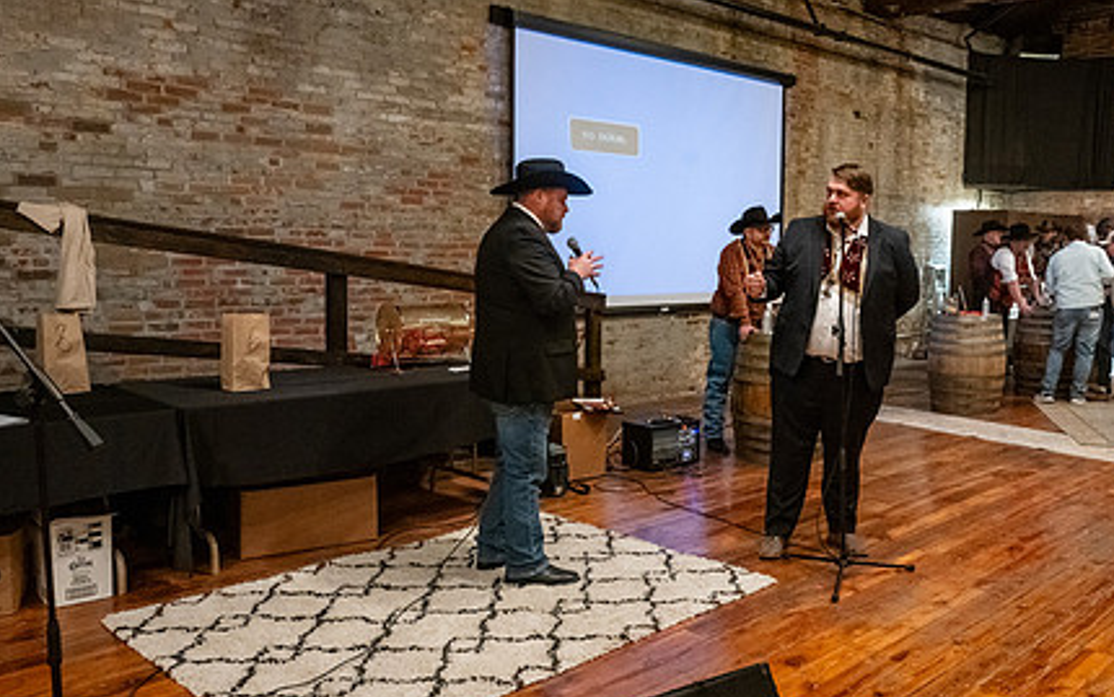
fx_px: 1002
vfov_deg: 38.3
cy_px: 323
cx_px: 681
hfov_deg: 57.6
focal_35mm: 33
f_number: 6.3
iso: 6400
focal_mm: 24
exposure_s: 1/40
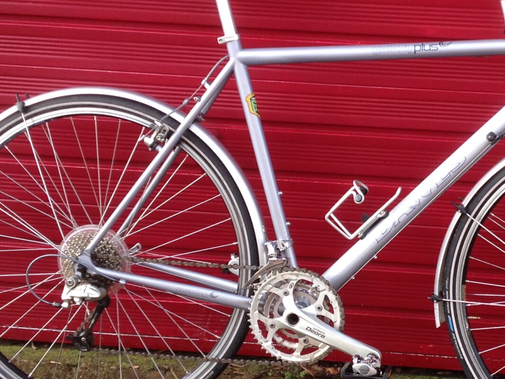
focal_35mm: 84
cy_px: 197
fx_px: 1225
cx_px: 409
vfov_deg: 17.6
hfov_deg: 22.9
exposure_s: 1/165
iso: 50
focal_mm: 4.28
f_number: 2.4
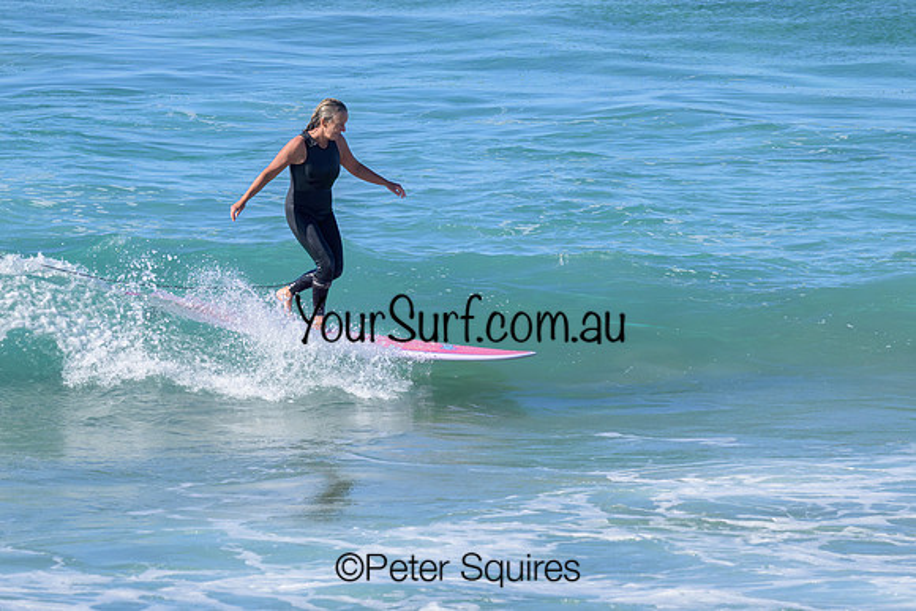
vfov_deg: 2.2
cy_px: 252
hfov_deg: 3.2
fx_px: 16241
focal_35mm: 638
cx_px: 446
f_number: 10
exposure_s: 1/1250
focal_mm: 470
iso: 560
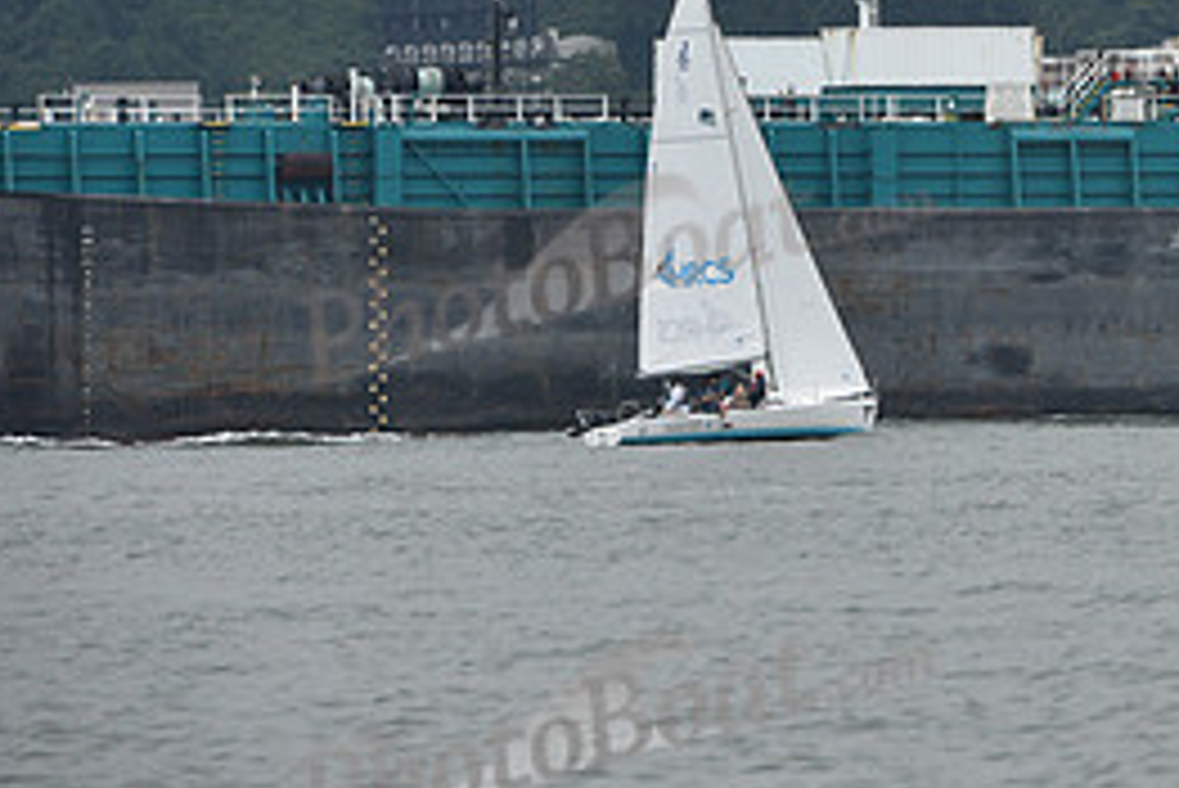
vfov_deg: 3.1
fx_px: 14483
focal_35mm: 442
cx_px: 1170
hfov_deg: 4.7
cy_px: -29
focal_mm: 200
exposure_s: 1/800
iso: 400
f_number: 8
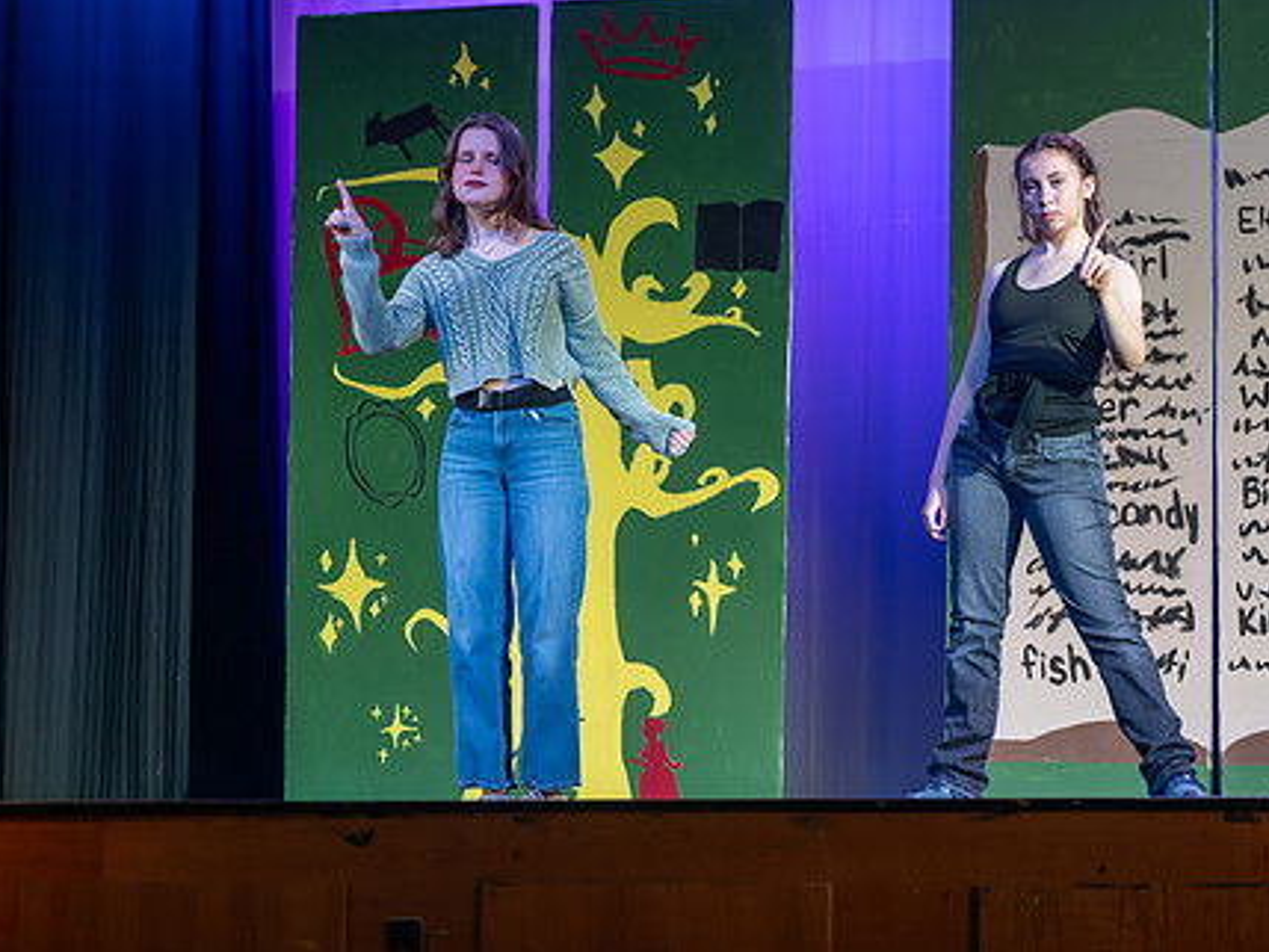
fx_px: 4180
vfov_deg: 13.0
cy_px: 579
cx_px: 644
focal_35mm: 114
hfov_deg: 17.3
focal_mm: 70
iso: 140
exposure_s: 1/160
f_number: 2.8
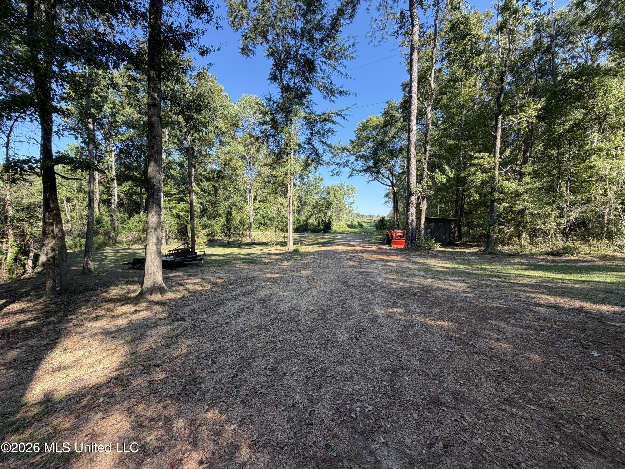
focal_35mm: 14
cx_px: 312
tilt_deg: -2.9
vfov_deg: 85.7
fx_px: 253
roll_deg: -1.7
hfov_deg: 102.1
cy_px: 234
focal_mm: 2.22
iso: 64
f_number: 2.2
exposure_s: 1/146
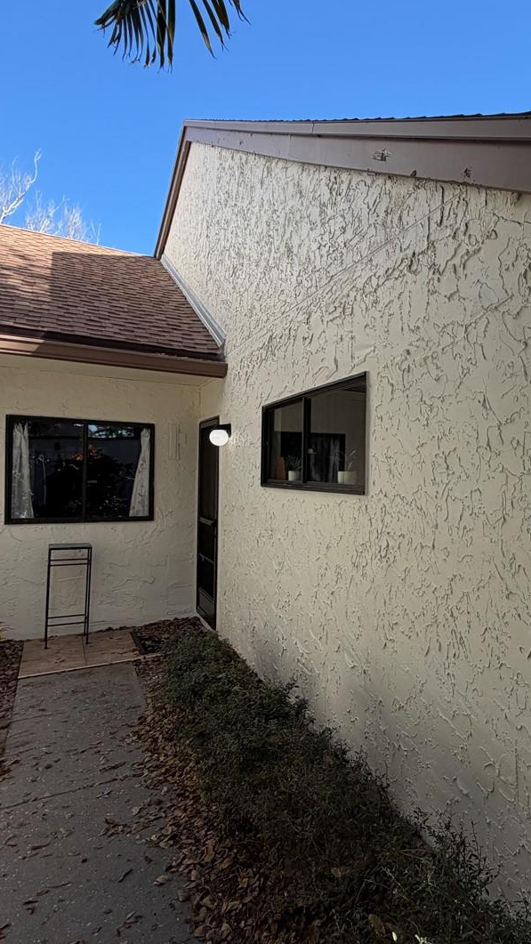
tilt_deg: +0.5
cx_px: 474
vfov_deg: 78.7
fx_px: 576
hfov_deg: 45.1
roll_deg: -0.9
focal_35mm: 23
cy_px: 476
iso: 40
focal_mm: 2.22
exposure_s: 1/502
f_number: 2.2
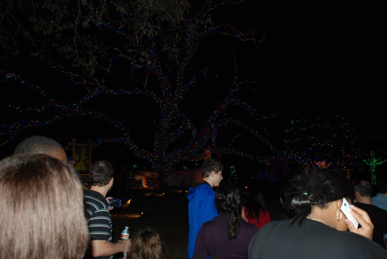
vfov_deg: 43.7
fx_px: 323
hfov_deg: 61.9
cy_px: 130
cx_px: 194
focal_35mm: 30
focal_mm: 20
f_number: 3.8
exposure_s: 1/60
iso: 200
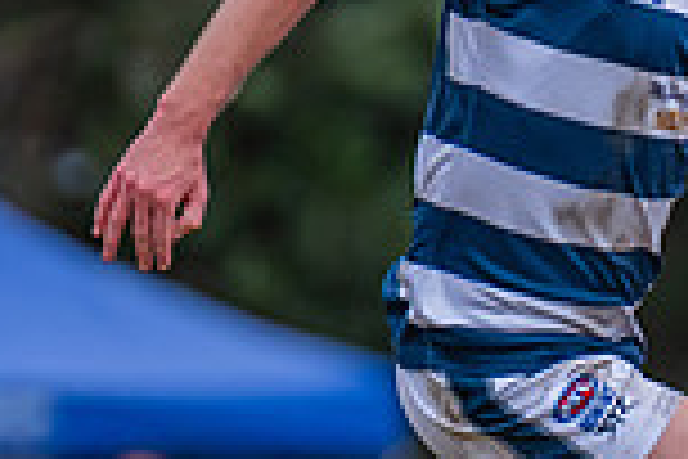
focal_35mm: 1793
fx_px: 34264
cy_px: 272
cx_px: 1153
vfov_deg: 0.8
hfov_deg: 1.1
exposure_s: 1/2000
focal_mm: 360
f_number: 4.5
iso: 800
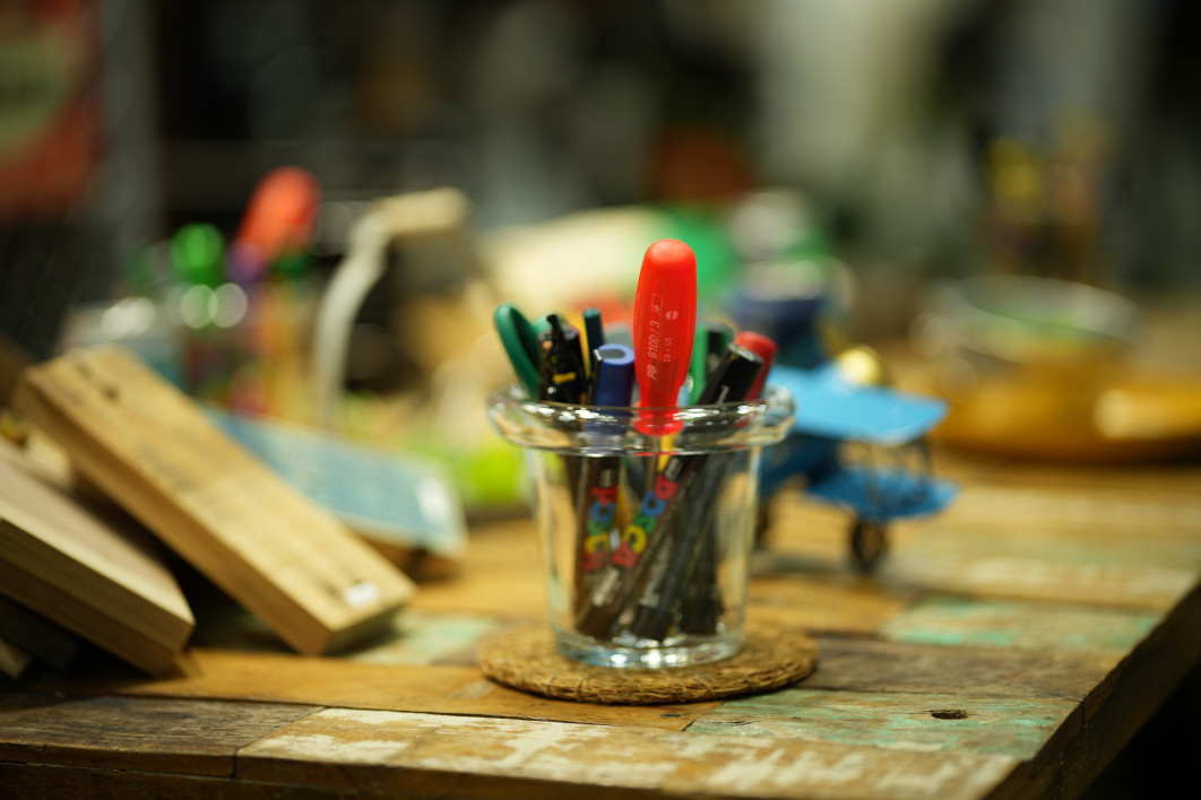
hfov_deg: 23.9
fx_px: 2835
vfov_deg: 16.1
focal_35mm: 85
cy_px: 400
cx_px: 600
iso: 100
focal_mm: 85
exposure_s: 1/200
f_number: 1.4
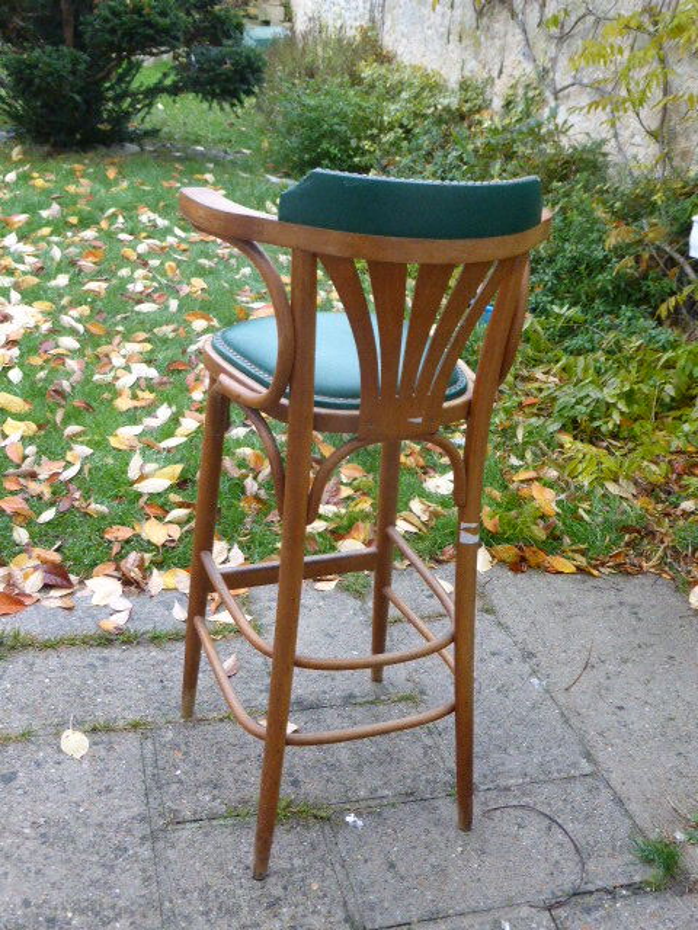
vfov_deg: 46.8
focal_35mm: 40
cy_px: 465
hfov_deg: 36.0
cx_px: 349
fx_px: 1075
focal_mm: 6.9
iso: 500
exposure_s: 1/125
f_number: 3.9
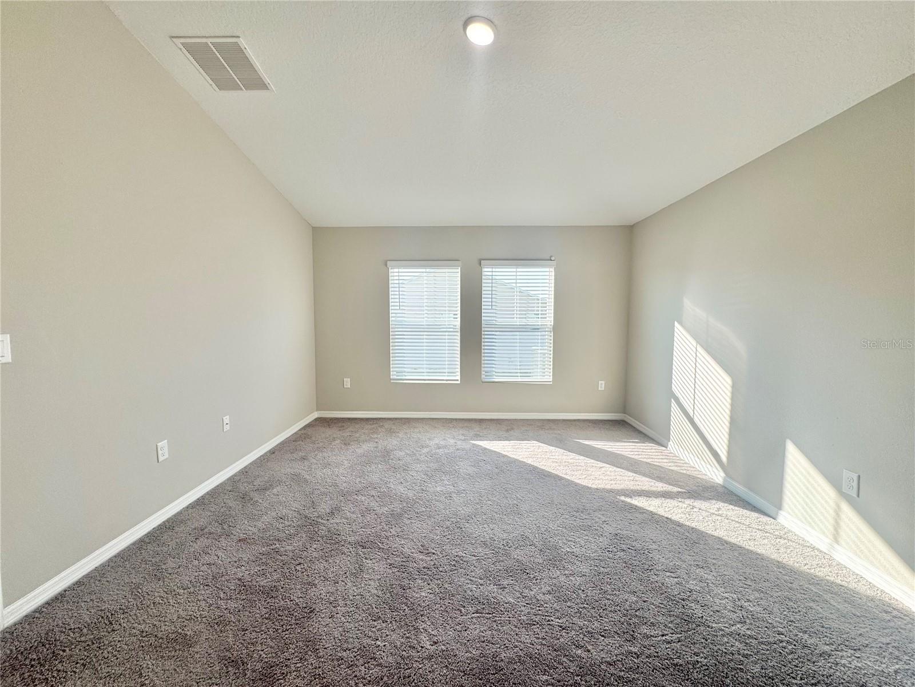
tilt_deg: -4.0
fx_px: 370
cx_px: 458
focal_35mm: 14
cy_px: 344
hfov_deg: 102.1
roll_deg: +0.0
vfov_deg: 85.7
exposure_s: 1/241
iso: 40
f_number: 2.2
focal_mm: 2.22
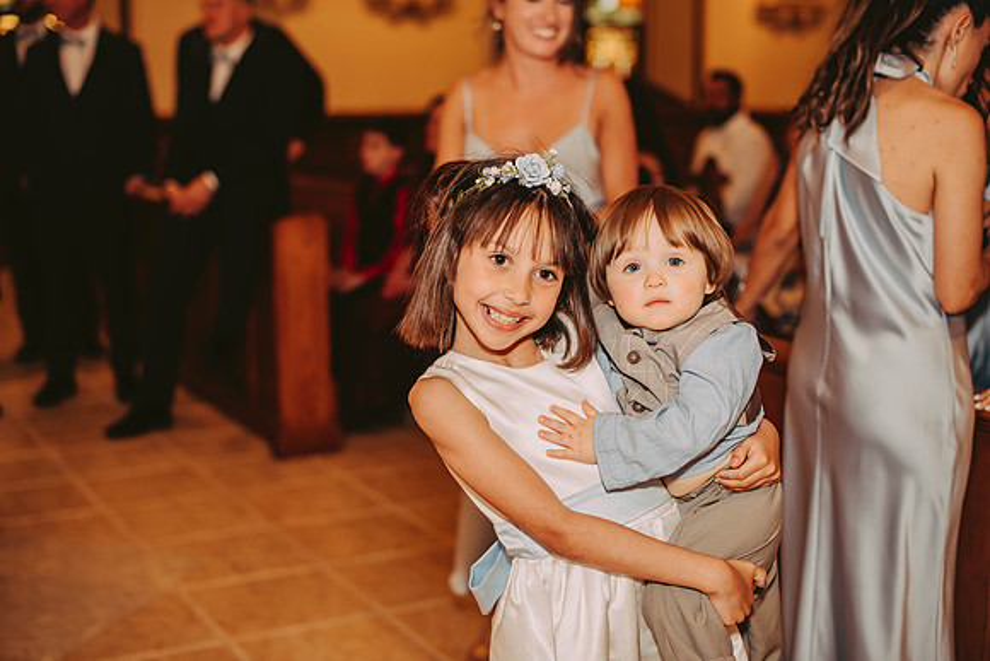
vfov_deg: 27.0
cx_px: 495
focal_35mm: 50
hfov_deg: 39.6
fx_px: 1375
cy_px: 330
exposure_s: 1/160
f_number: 2
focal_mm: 50
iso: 1000
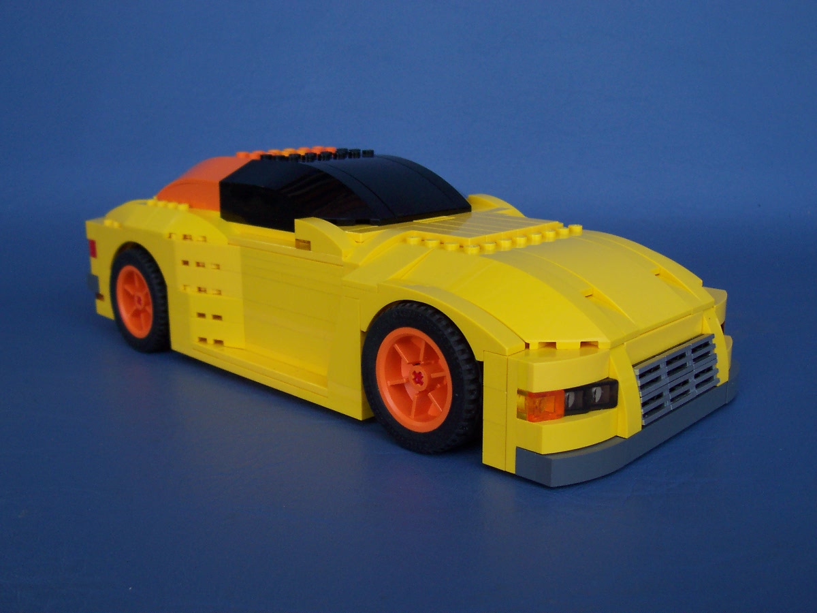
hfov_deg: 50.1
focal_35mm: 37
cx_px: 408
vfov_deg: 38.7
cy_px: 306
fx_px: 873
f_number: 2.8
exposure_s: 1/350
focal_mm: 5.6
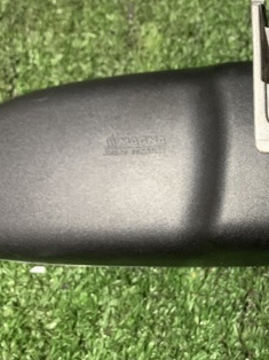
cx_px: 299
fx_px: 550
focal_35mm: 53
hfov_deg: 25.4
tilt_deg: -76.6
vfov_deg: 35.6
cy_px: 103
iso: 400
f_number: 1.8
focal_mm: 4.25
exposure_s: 1/30
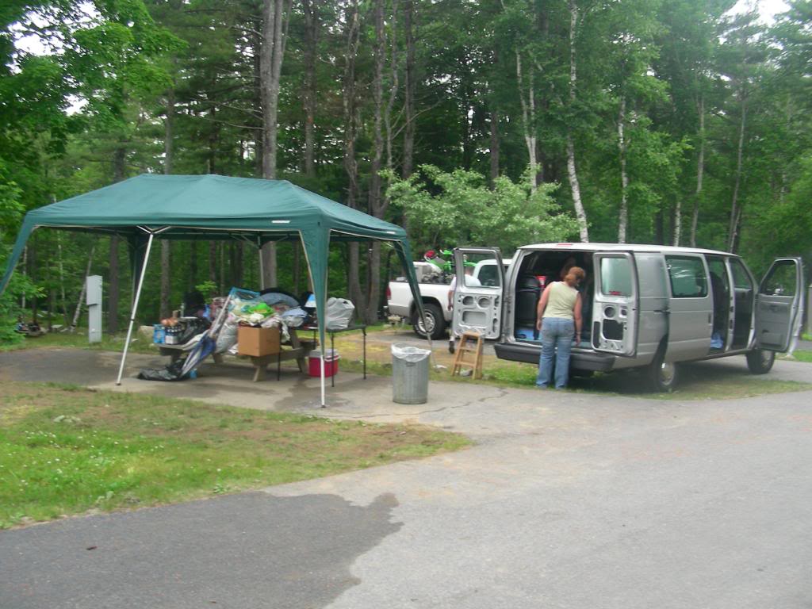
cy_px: 304
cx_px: 406
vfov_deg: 37.7
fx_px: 891
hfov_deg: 49.0
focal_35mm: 38
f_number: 3.5
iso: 50
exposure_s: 1/79.6
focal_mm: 6.3
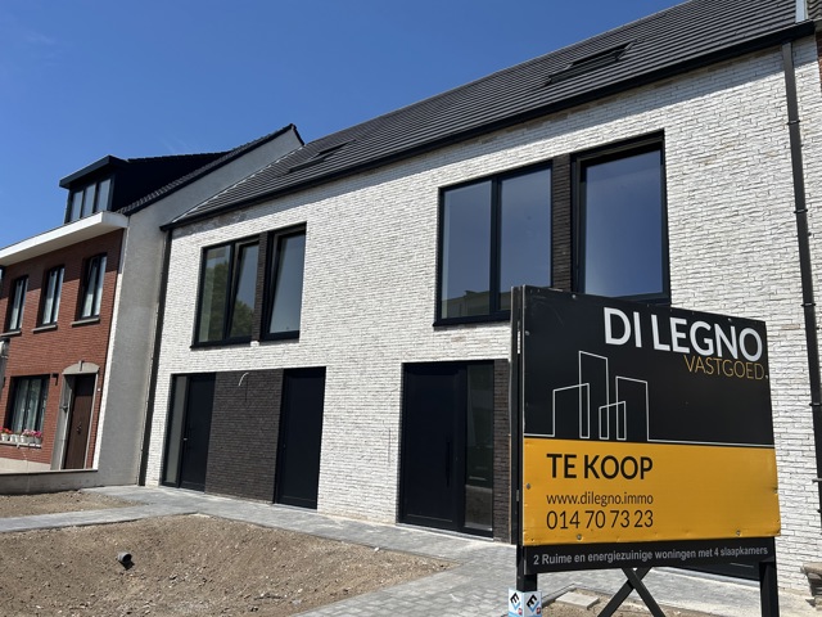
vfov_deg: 53.1
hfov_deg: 67.3
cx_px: 411
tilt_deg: +10.9
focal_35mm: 26
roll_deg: -2.1
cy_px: 308
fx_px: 617
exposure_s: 1/6211
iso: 50
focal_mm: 5.7
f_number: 1.5
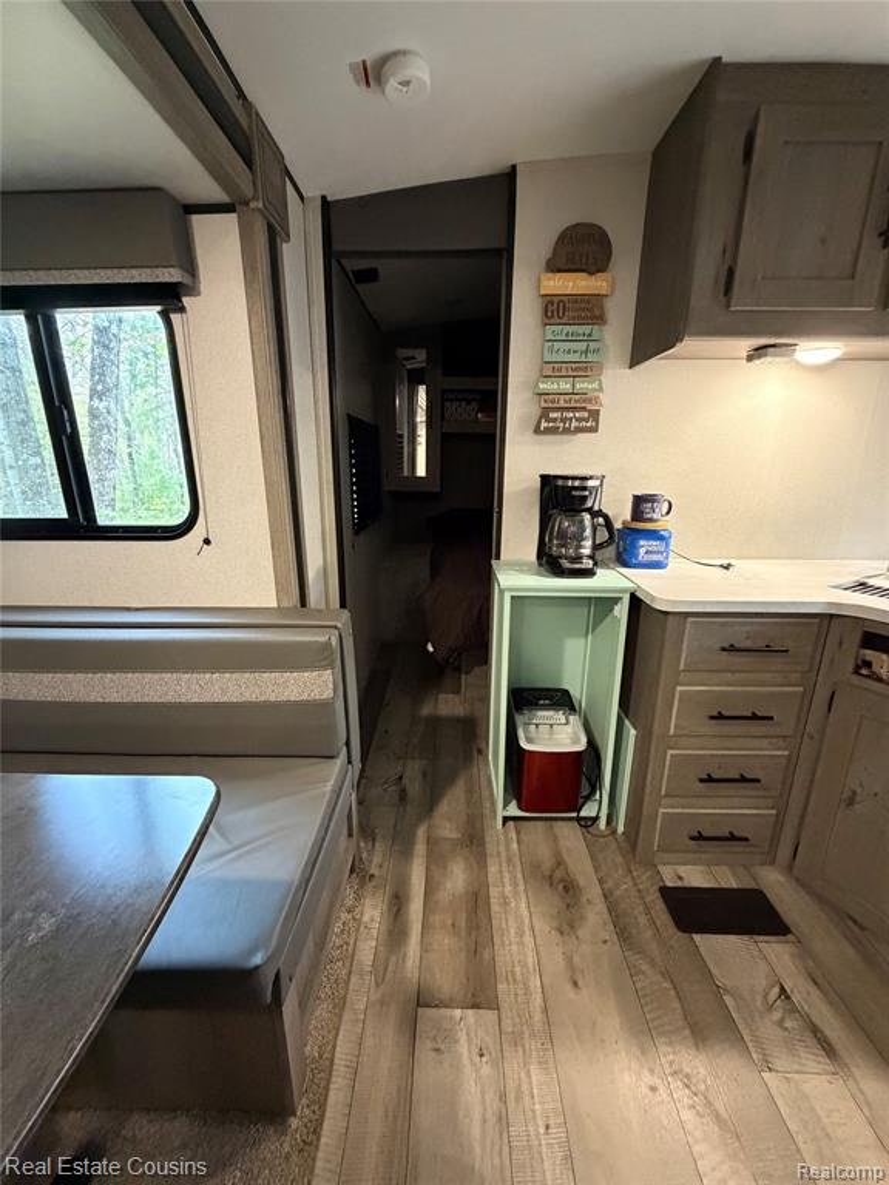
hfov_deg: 85.7
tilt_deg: -17.1
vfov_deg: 102.1
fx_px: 479
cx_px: 444
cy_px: 592
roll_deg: -1.7
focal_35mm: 14
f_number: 2.2
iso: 1000
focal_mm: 2.22
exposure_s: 1/60
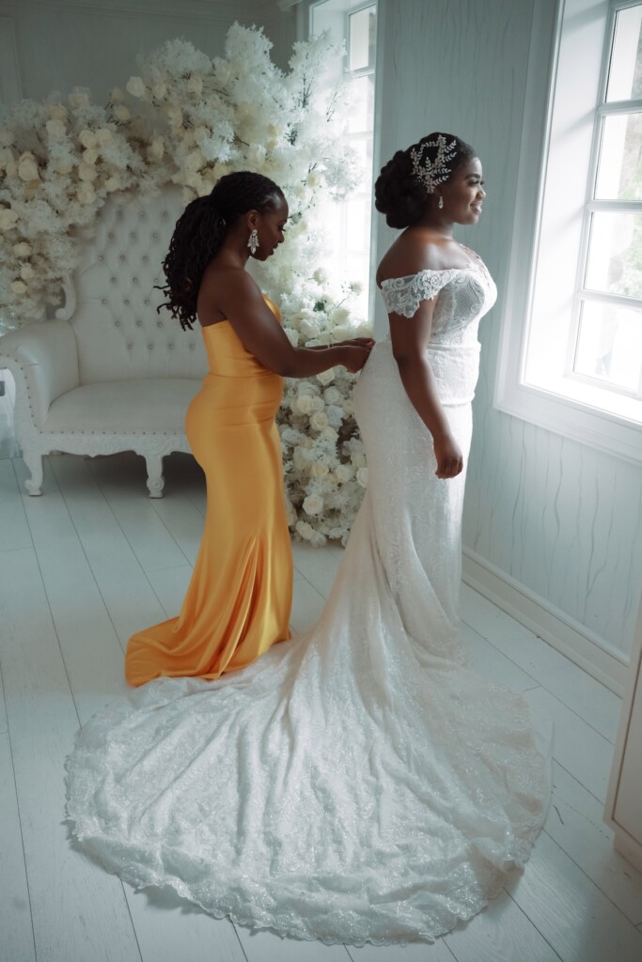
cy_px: 481
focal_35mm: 30
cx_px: 321
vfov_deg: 62.8
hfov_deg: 44.3
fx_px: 789
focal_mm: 29.5
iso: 6400
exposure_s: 1/500
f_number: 5
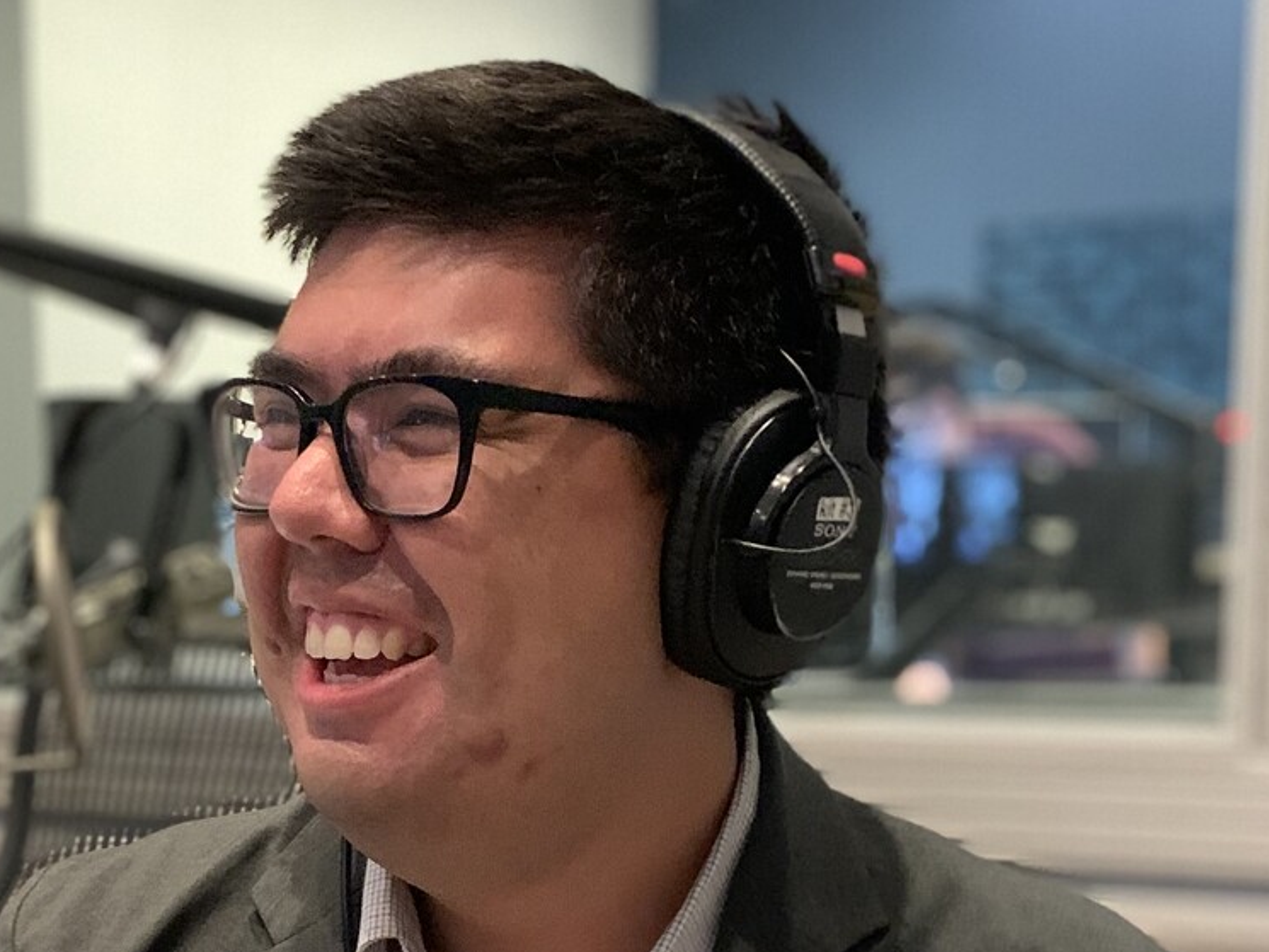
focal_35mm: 67
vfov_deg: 21.3
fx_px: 2457
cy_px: 923
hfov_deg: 28.4
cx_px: 279
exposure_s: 1/30
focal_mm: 4.25
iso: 800
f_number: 1.8
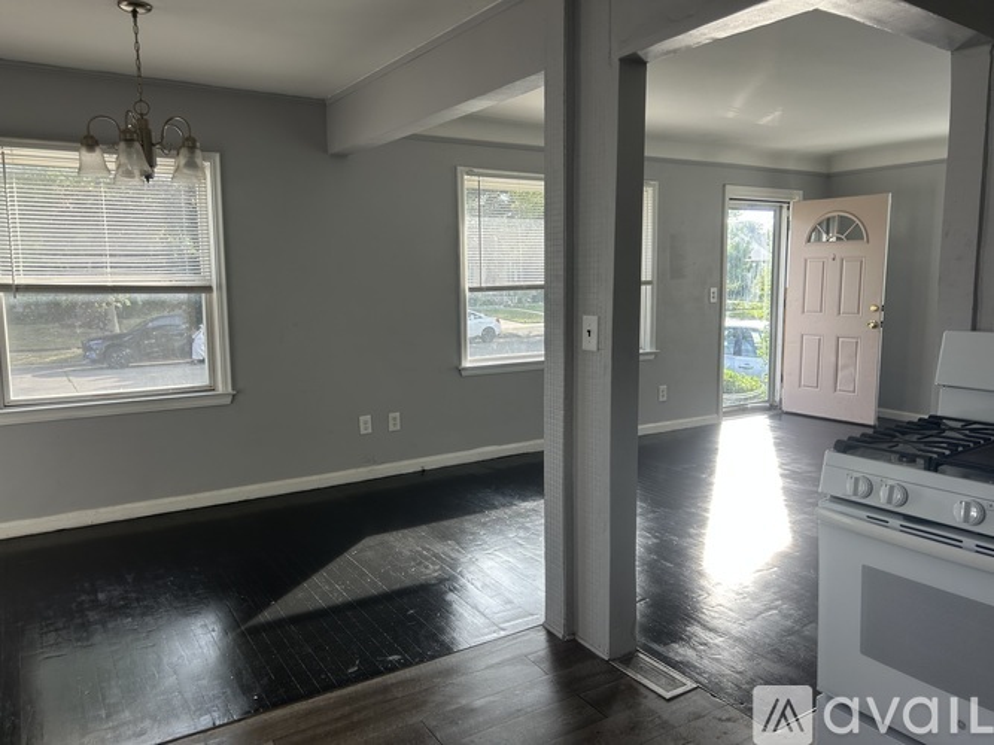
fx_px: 746
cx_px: 497
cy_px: 372
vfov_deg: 53.0
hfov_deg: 67.3
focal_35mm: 26
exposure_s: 1/198
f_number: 1.5
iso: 40
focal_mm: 5.7
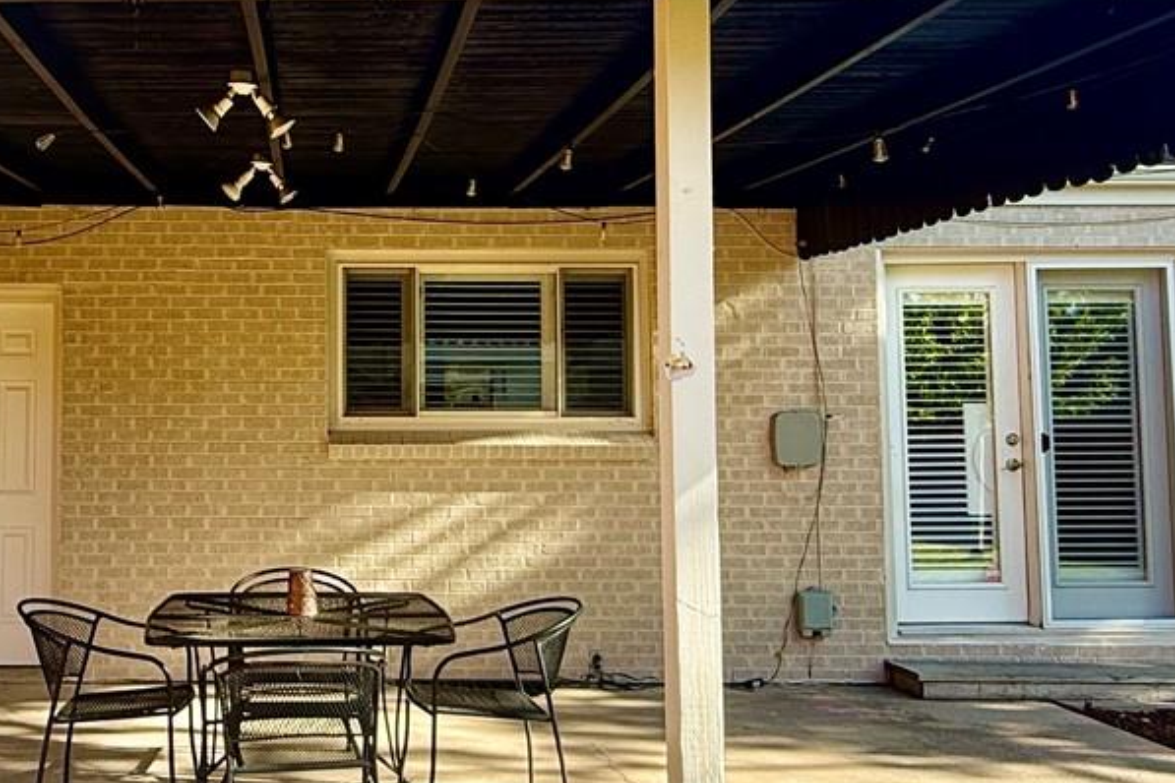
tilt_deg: +2.6
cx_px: 293
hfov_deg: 47.7
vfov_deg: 34.2
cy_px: 348
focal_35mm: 39
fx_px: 1273
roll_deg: +0.2
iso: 50
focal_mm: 2.22
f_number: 2.2
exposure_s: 1/253
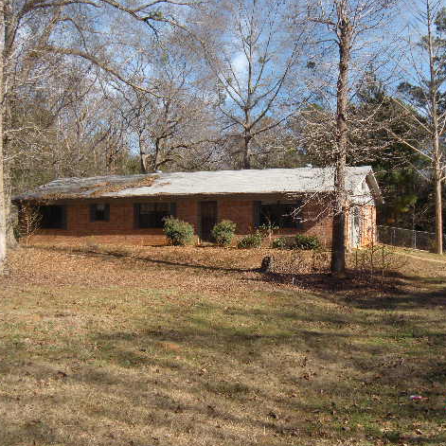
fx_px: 612
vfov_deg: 40.0
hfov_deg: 39.8
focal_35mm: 42
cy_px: 223
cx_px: 277
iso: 64
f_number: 3.8
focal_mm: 5.9
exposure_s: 1/433
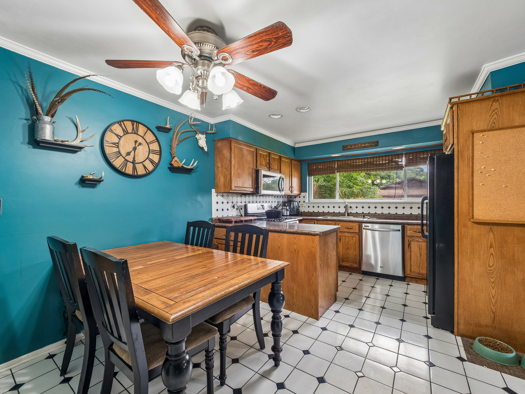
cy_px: 197
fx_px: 212
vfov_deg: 85.7
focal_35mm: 14
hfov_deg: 102.1
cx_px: 262
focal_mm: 7
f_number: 8
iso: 400
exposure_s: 1/8
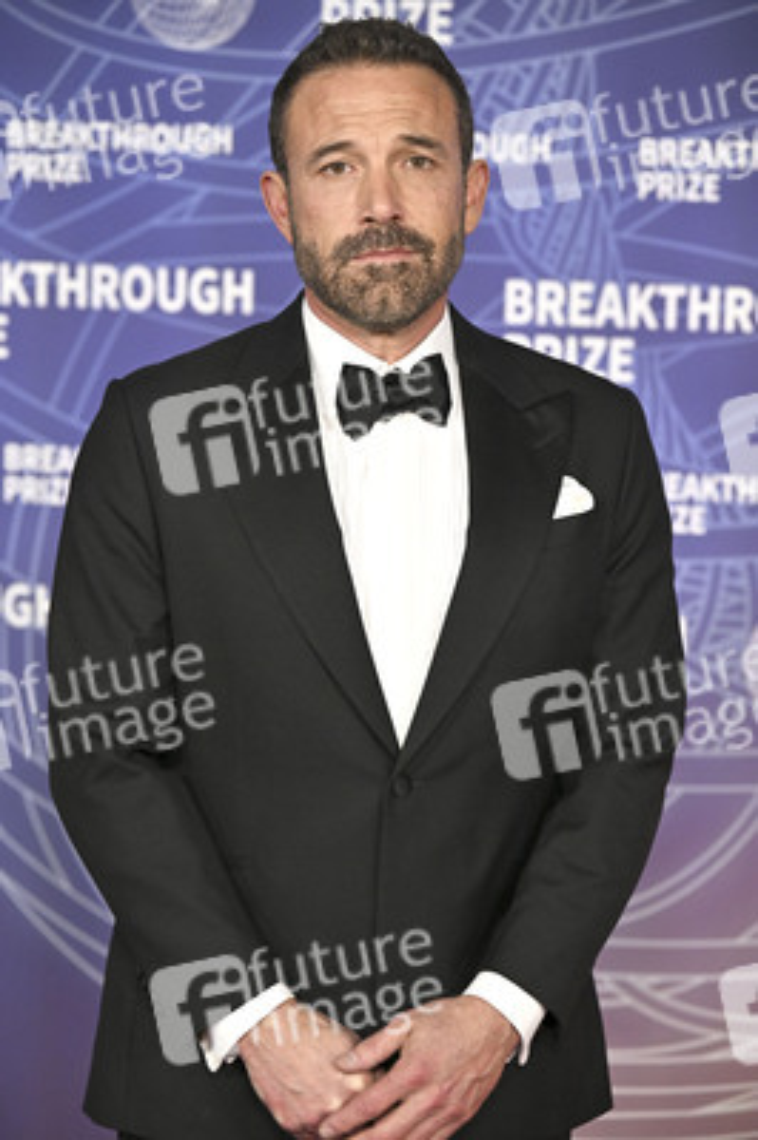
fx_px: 3385
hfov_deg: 12.8
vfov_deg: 19.1
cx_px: 379
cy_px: 570
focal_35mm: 107
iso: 2000
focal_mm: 107
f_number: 4
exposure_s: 1/320
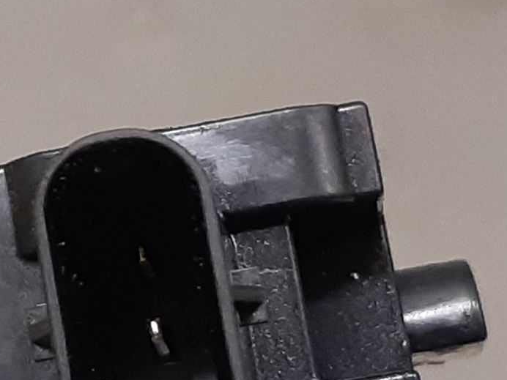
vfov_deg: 19.0
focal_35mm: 77
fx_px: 1128
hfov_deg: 24.2
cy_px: 90
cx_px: 0
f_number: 1.7
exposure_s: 1/50
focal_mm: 3.93
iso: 200
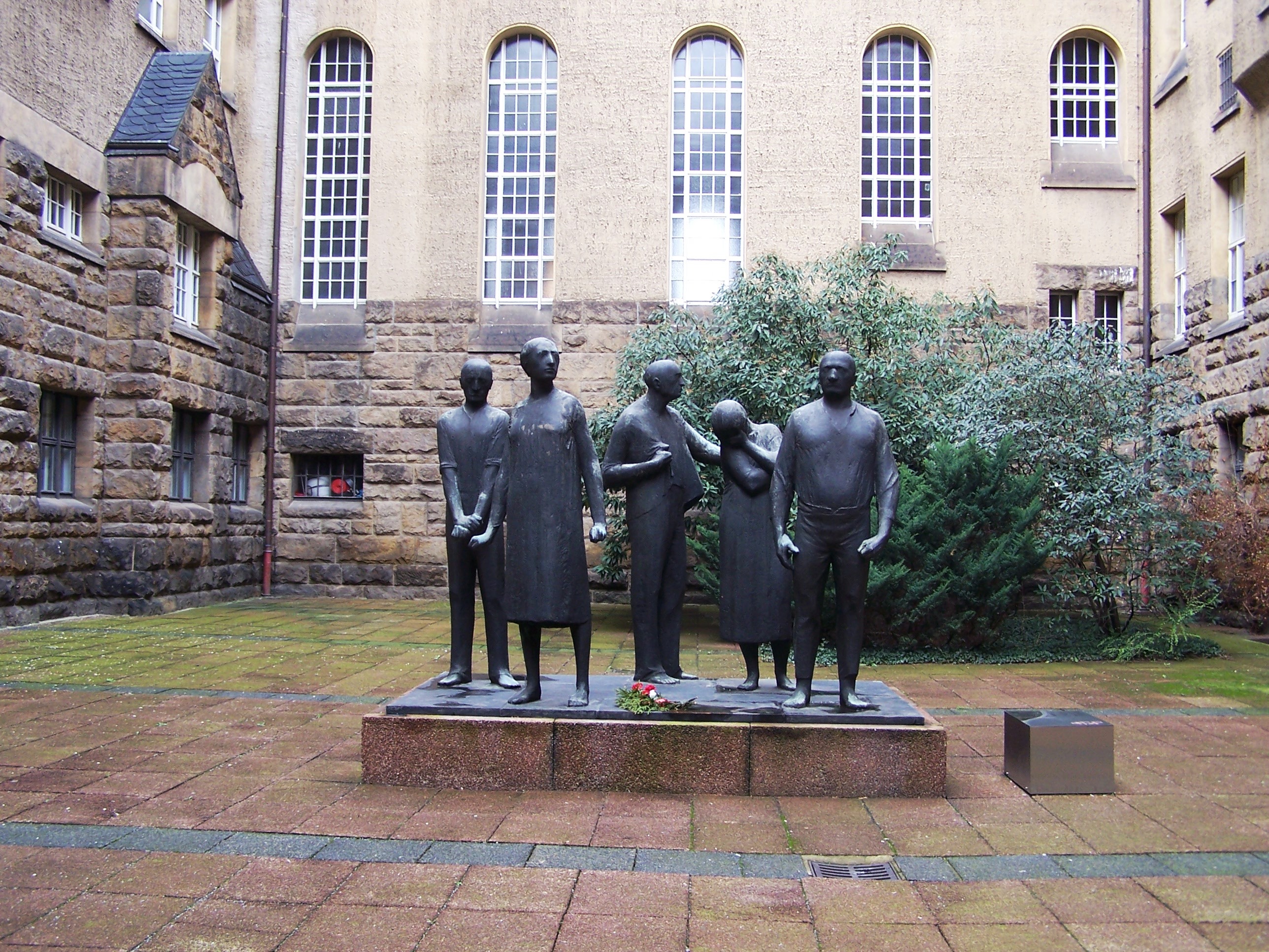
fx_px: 1393
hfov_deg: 49.0
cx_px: 634
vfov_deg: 37.7
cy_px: 476
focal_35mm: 38
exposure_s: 1/45
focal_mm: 6.3
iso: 80
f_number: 2.8
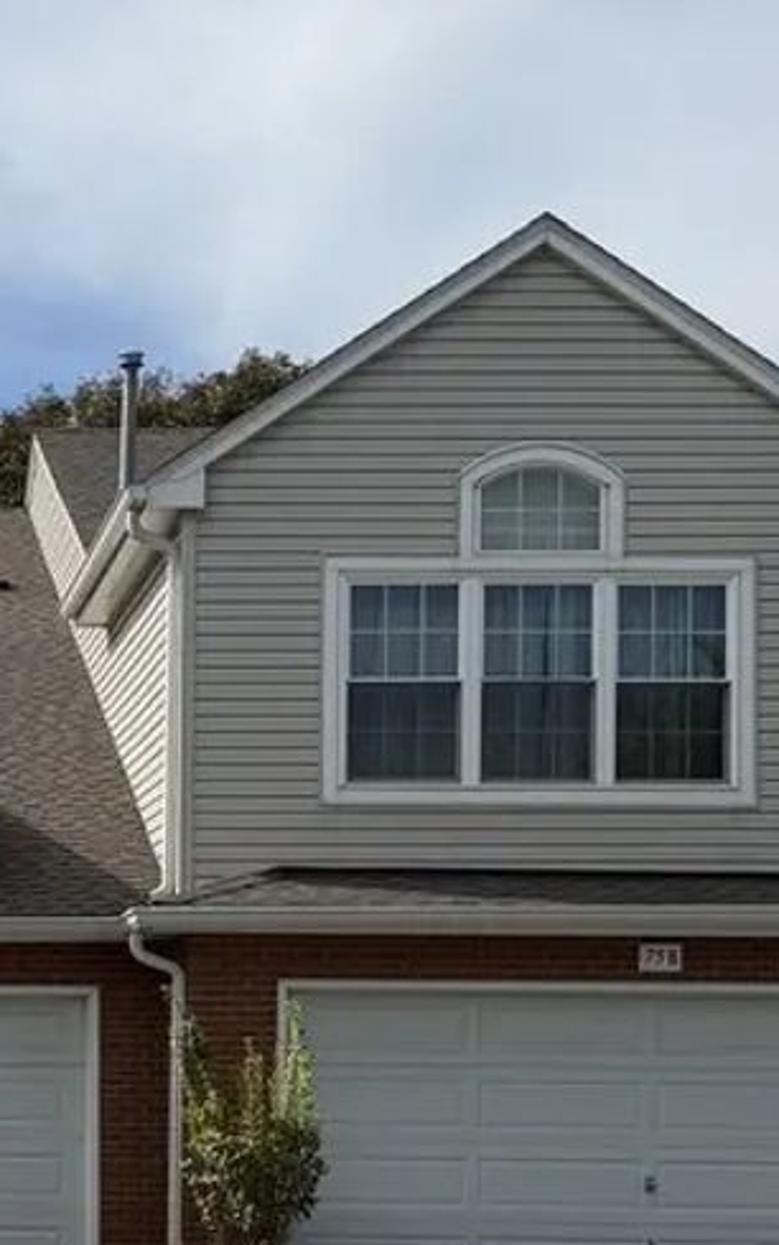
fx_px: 2410
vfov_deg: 28.3
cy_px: 1025
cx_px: -232
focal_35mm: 71
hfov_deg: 17.3
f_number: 1.78
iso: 80
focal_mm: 6.76
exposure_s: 1/6173
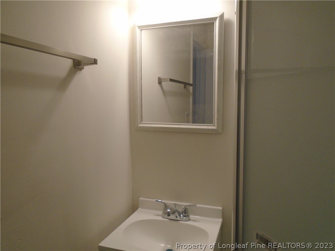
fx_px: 252
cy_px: 126
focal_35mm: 26
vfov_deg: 53.1
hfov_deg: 67.3
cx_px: 168
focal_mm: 4.6
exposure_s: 1/60
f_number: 3.2
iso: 200
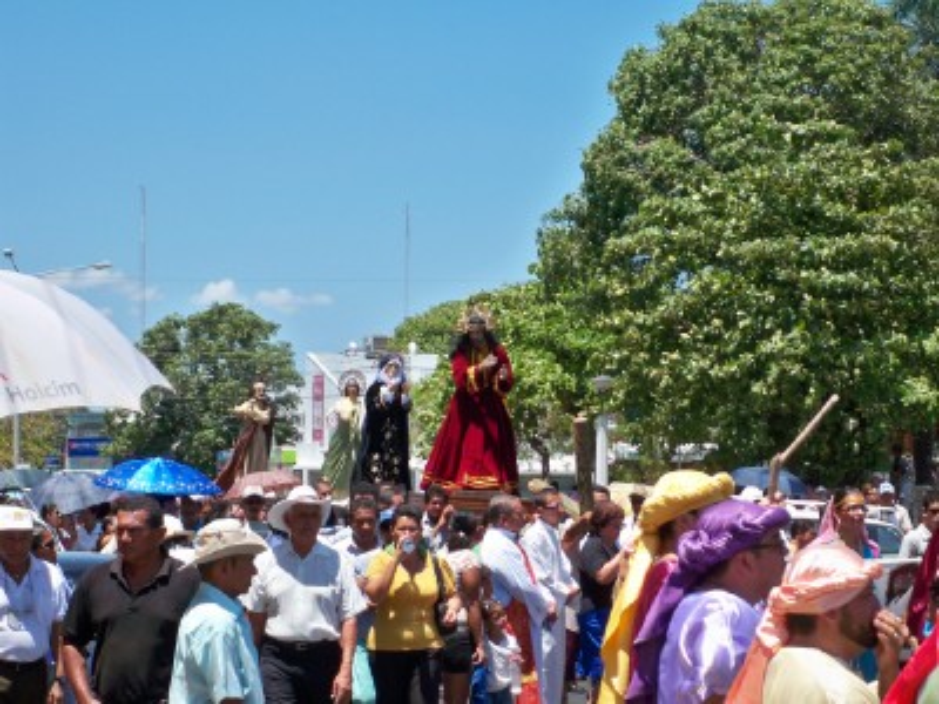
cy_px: 352
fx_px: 2848
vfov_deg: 14.1
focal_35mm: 105
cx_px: 470
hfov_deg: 18.7
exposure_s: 1/250
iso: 64
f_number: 5.7
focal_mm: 18.8
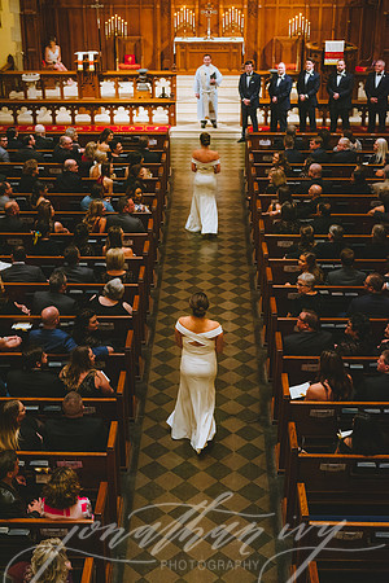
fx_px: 843
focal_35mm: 52
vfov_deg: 38.2
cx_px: 194
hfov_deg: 26.0
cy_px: 292
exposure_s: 1/100
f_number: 4
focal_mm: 52
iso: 1250
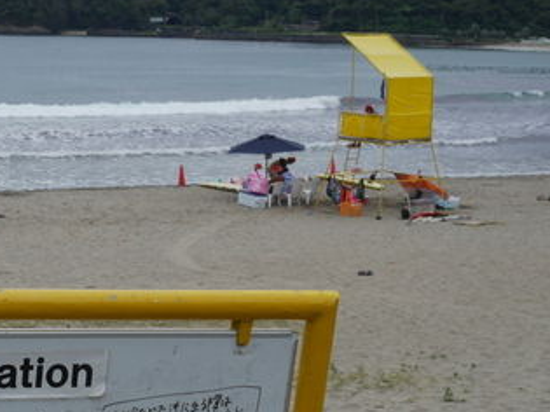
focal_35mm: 88
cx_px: -38
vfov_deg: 16.7
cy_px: 293
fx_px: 1398
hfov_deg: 21.3
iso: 200
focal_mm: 17
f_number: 8
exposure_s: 1/200
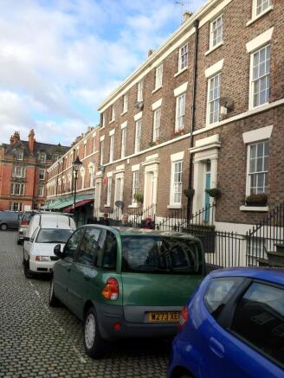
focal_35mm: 35
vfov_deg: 52.6
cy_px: 189
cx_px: 142
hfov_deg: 40.7
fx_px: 383
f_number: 2.4
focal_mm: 4.28
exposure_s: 1/726
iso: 64
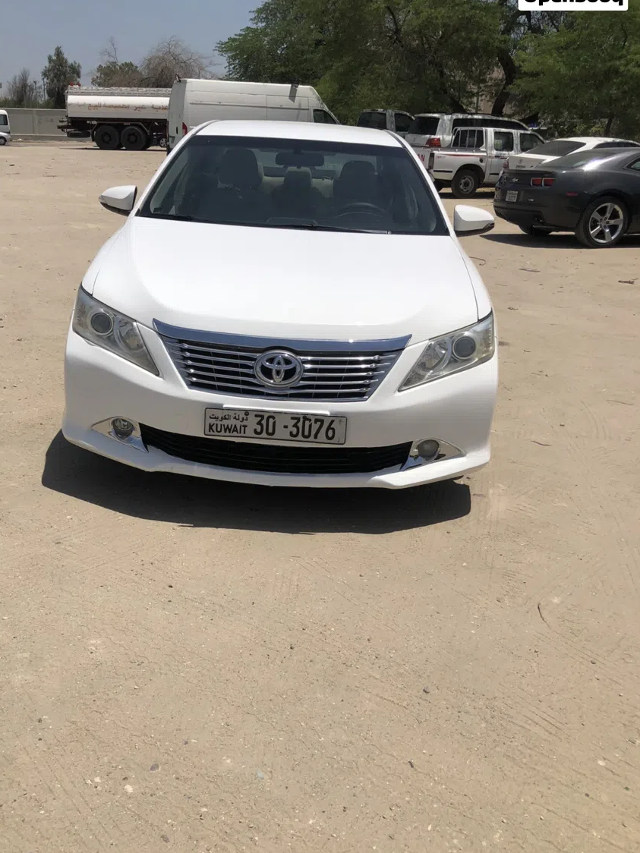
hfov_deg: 41.6
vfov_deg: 53.9
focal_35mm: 34
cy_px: 456
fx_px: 838
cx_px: 258
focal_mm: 3.99
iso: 25
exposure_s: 1/5405
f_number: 1.8
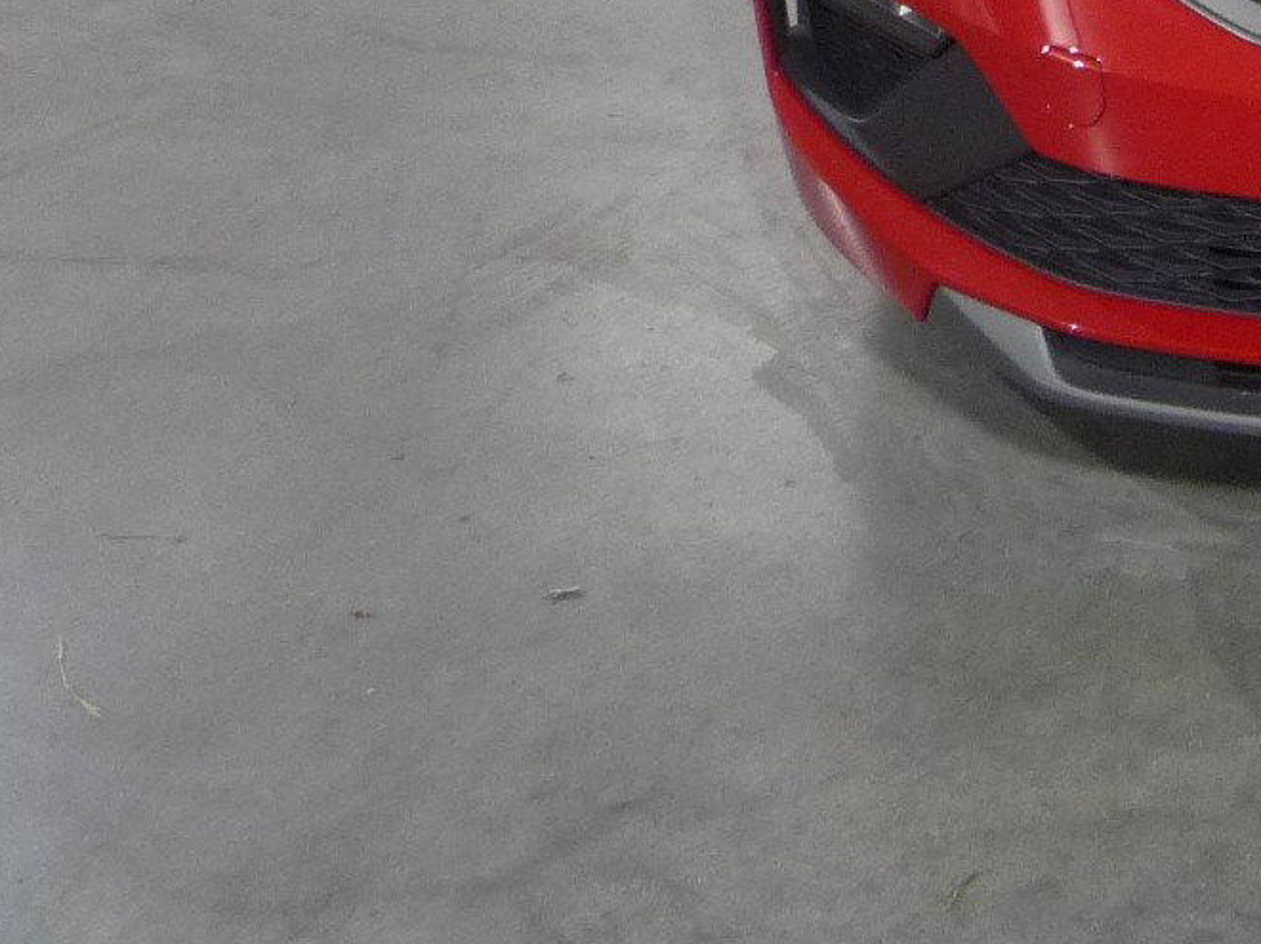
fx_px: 3386
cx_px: 1776
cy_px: -500
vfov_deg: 14.7
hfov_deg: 19.0
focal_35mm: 93
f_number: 3.3
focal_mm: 5.2
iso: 250
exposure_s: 1/30
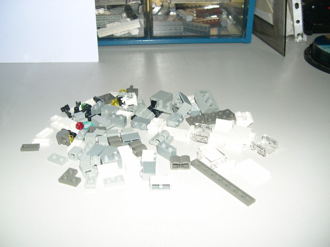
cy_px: 124
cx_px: 165
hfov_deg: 49.0
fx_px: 362
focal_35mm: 38
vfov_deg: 37.7
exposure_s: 1/60
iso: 100
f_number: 2.8
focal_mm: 8
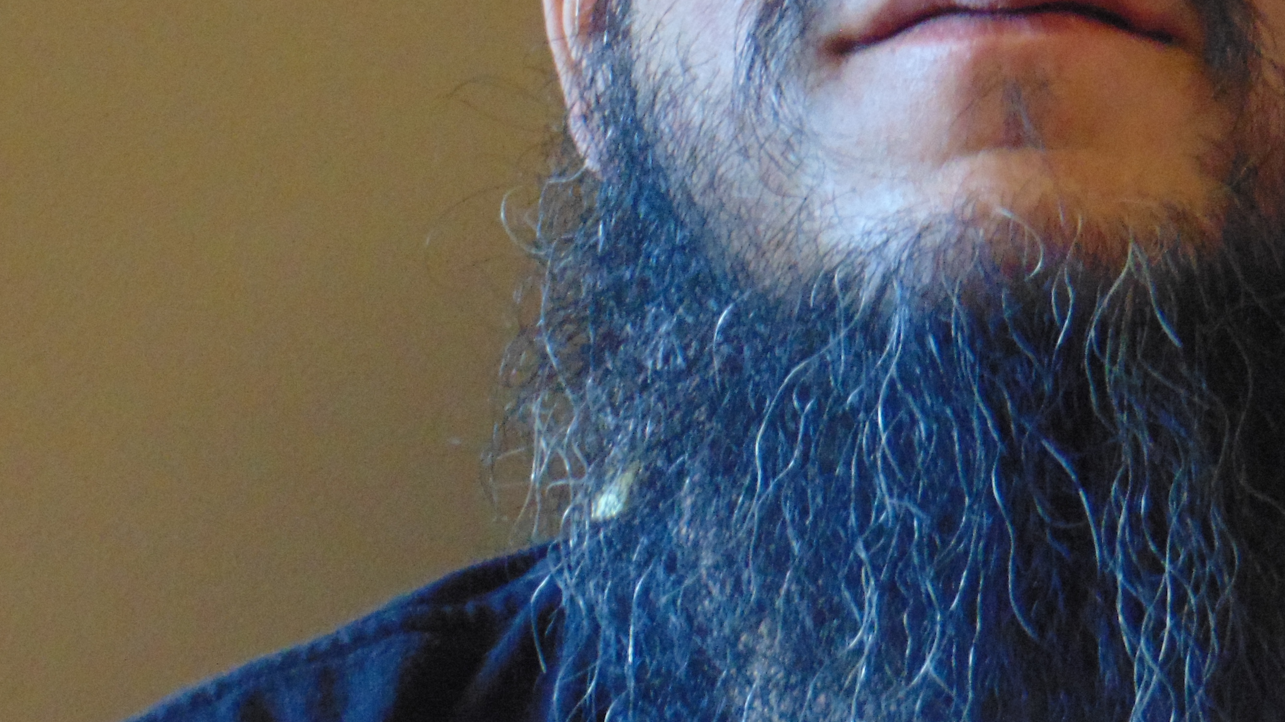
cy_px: 43
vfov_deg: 5.2
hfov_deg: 9.2
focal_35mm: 233
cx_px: 979
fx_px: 7938
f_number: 3.9
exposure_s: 1/30
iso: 400
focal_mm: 19.4
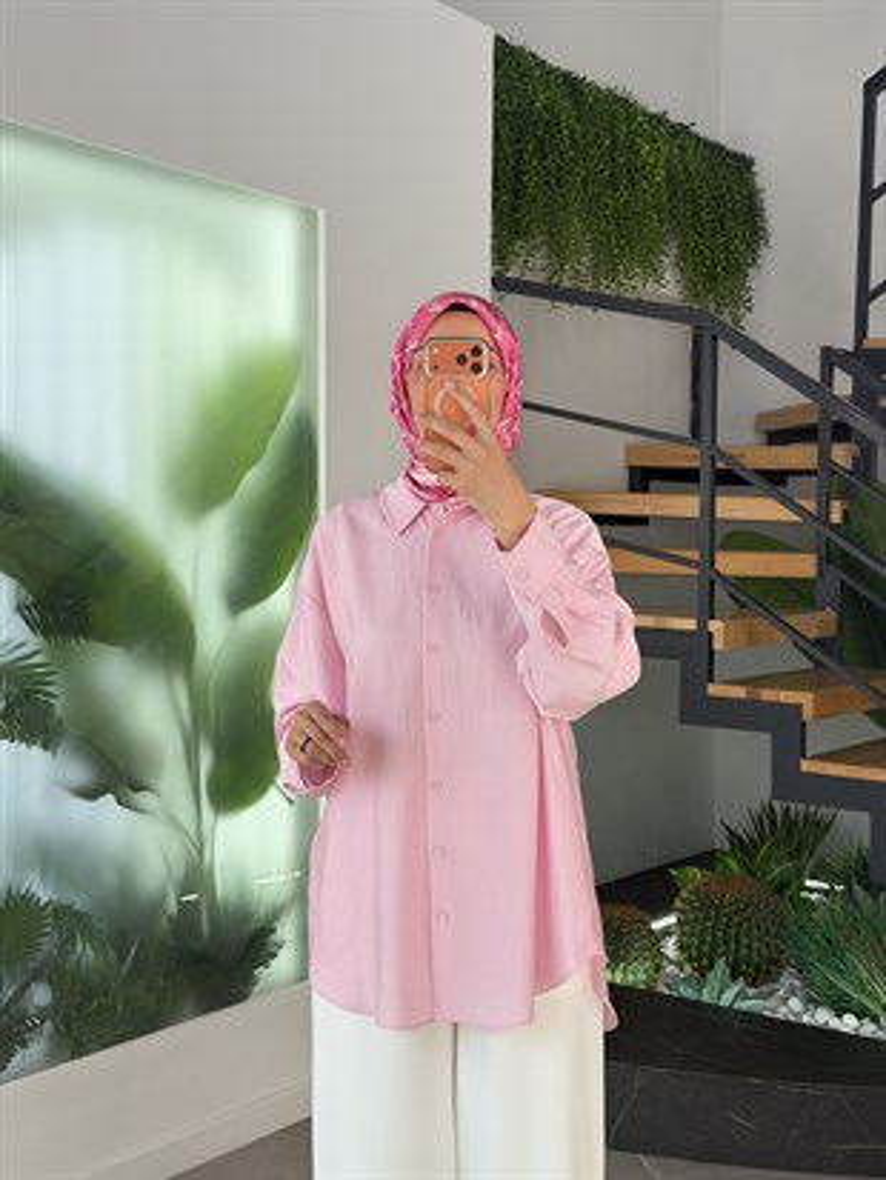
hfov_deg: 30.3
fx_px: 1637
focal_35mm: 48
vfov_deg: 39.6
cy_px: 590
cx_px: 443
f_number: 1.78
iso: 80
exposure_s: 1/409
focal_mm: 6.76
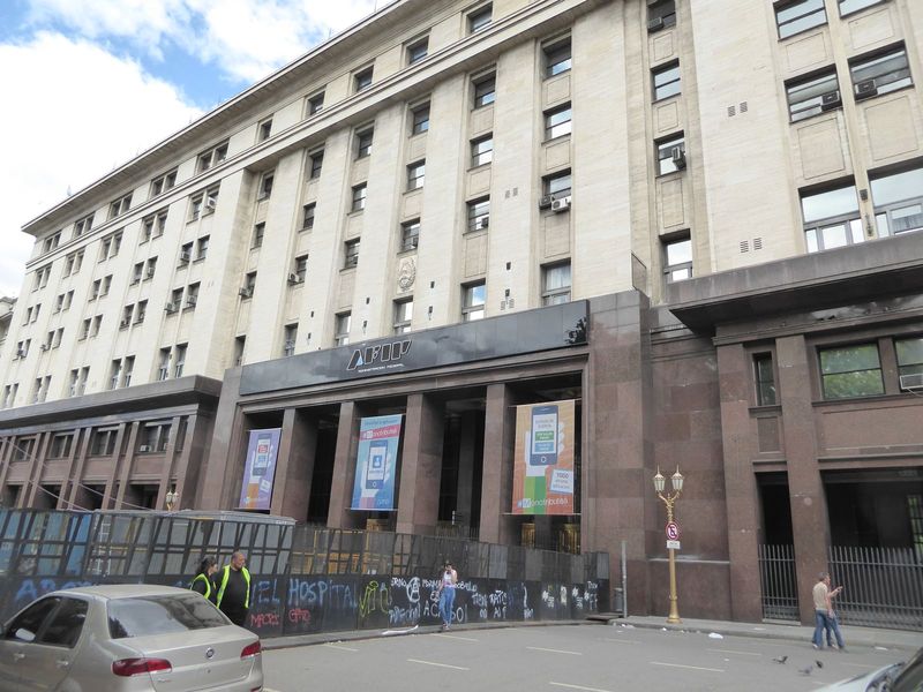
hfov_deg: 69.4
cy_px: 346
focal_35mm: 25
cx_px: 462
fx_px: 667
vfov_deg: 54.9
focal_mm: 4.3
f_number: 3.3
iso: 160
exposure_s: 1/500
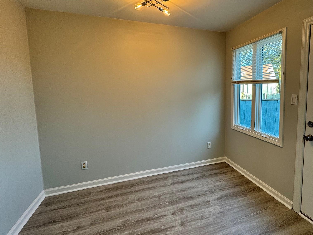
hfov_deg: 83.4
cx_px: 191
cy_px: 105
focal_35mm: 19
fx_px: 172
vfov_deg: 68.5
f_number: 2.2
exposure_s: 1/120
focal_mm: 2.22
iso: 125
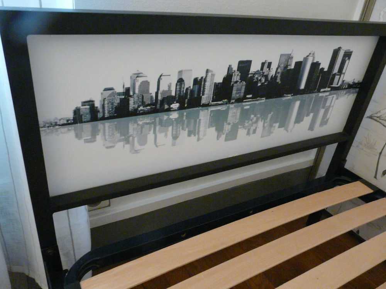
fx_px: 312
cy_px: 144
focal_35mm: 28
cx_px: 193
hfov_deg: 63.4
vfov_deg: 49.7
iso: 800
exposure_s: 1/20
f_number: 2.8
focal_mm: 4.6
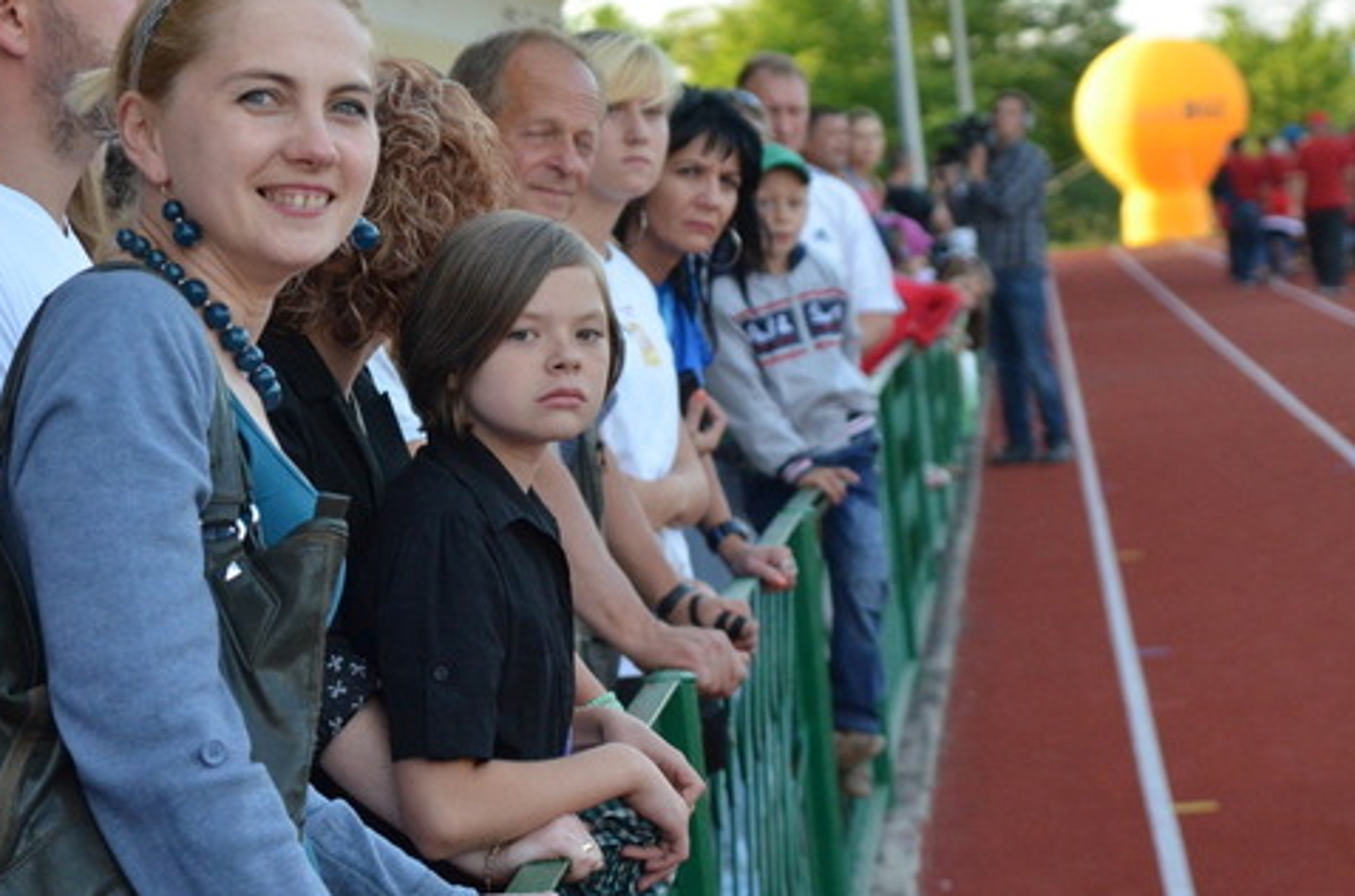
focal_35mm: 156
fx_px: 5856
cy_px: 340
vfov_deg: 8.7
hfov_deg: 13.2
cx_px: 468
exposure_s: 1/1250
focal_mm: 70
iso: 1600
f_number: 5
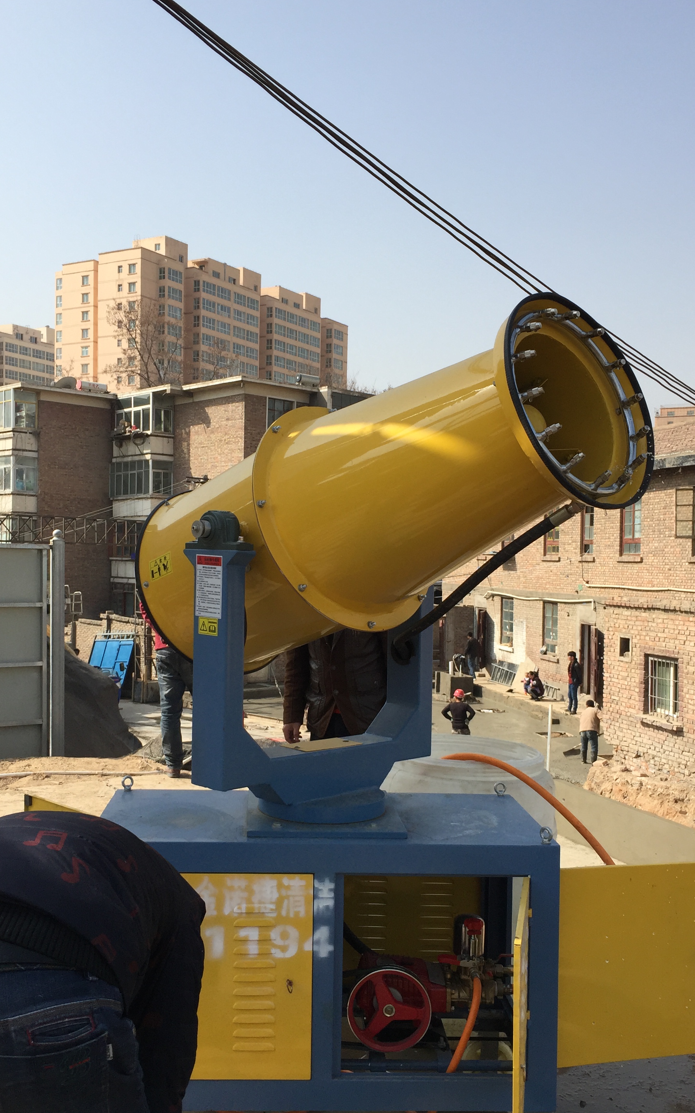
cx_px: 328
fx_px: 1061
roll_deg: -0.9
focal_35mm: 35
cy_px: 603
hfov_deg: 36.3
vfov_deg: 55.3
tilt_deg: -2.3
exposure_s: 1/1647
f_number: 2.2
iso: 32
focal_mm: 4.15
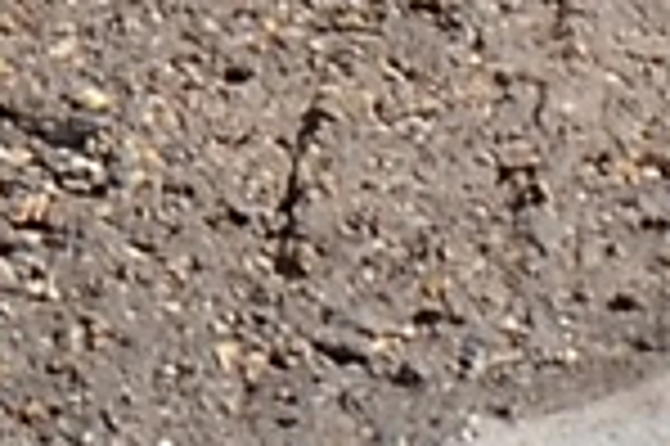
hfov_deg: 2.2
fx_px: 17680
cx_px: 816
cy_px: 1322
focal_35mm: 951
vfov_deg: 1.4
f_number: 11
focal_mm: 105
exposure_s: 1/400
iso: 320
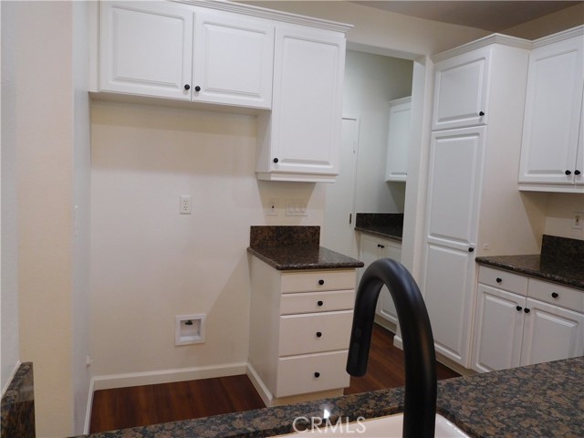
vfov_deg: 54.9
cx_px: 292
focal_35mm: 25
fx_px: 422
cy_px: 219
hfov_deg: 69.4
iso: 200
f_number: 3.4
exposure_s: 1/30
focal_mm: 4.5
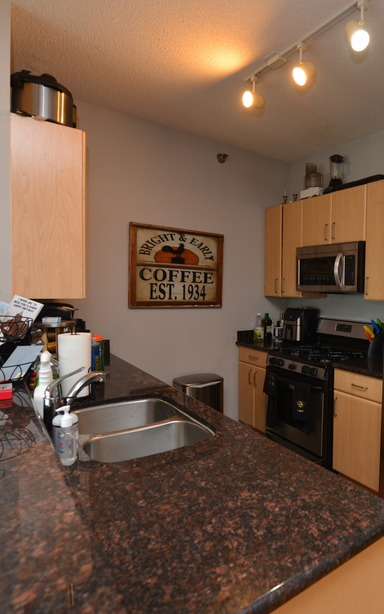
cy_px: 313
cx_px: 335
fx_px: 368
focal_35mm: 22
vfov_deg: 79.6
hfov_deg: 49.9
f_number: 4
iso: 400
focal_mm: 14
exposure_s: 1/60
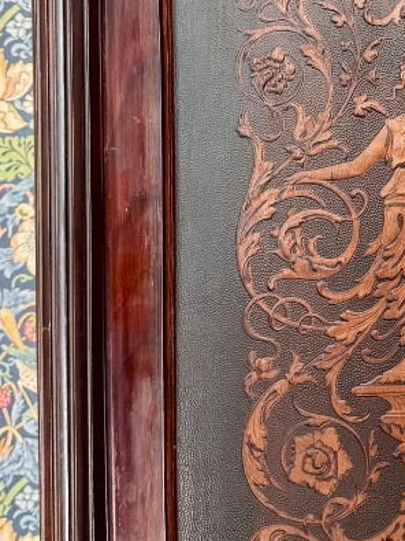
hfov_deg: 18.8
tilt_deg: -0.3
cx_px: 520
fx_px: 1139
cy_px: 101
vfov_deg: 26.2
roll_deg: +0.1
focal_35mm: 73
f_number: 1.78
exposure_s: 1/60
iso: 320
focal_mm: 6.76
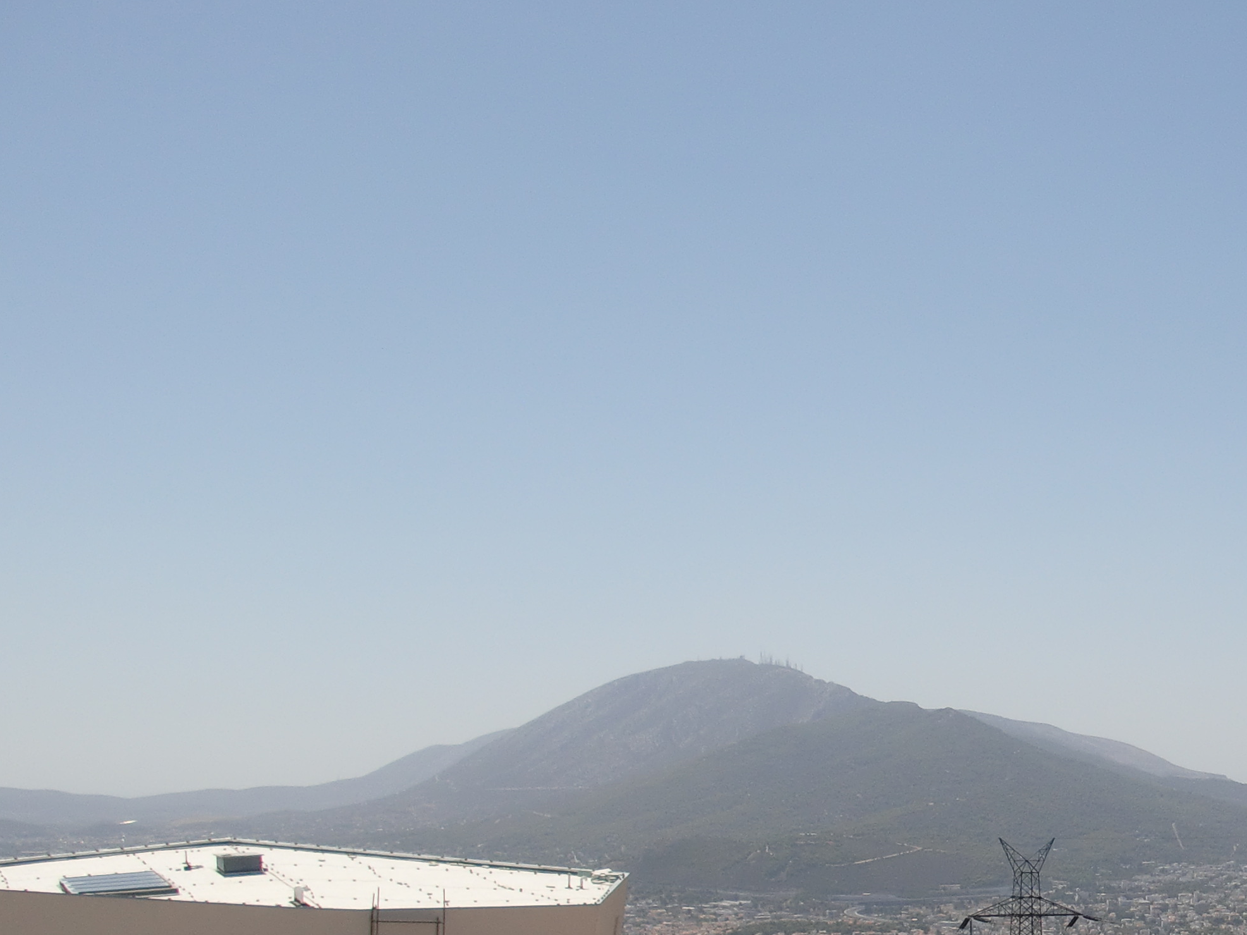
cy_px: 824
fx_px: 2629
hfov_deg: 25.5
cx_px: 1215
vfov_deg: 19.8
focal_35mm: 73
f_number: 7.9
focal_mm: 6.3
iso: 64
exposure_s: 1/320
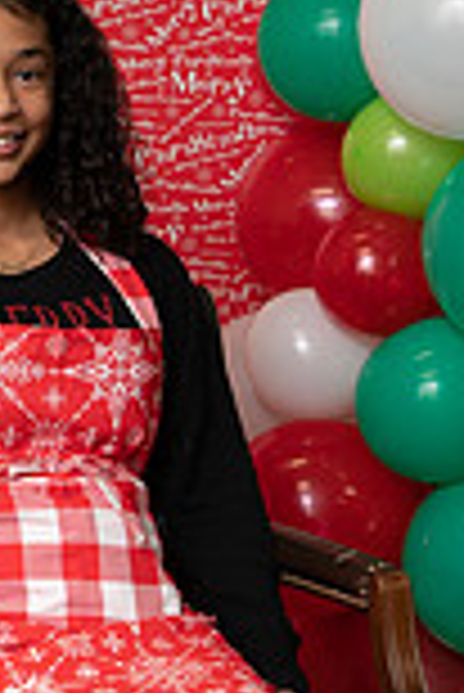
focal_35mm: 134
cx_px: 104
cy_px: 513
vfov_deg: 15.2
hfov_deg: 10.2
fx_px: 2585
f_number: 5
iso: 400
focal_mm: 46
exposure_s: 1/80
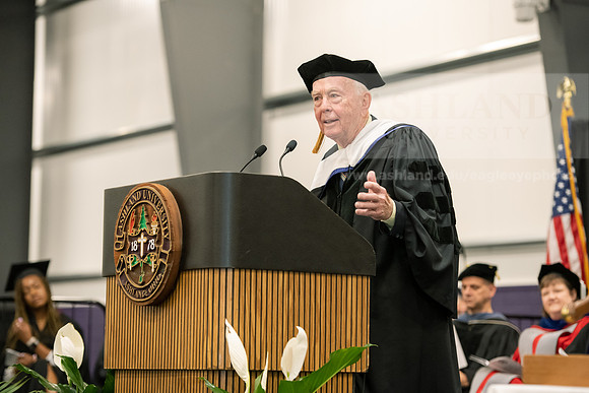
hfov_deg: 17.6
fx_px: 1898
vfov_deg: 11.8
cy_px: 196
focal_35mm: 116
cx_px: 294
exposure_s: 1/200
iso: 3200
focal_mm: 116
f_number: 3.5
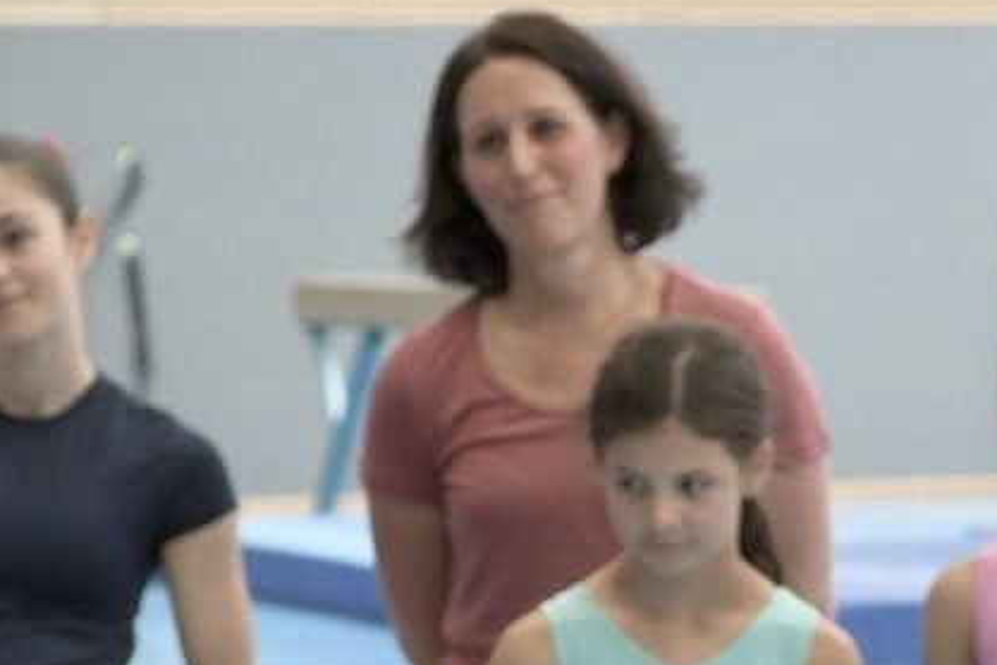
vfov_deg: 6.2
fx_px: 6120
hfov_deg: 9.3
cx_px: 834
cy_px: 683
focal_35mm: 221
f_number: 5
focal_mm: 48
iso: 1000
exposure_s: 1/100
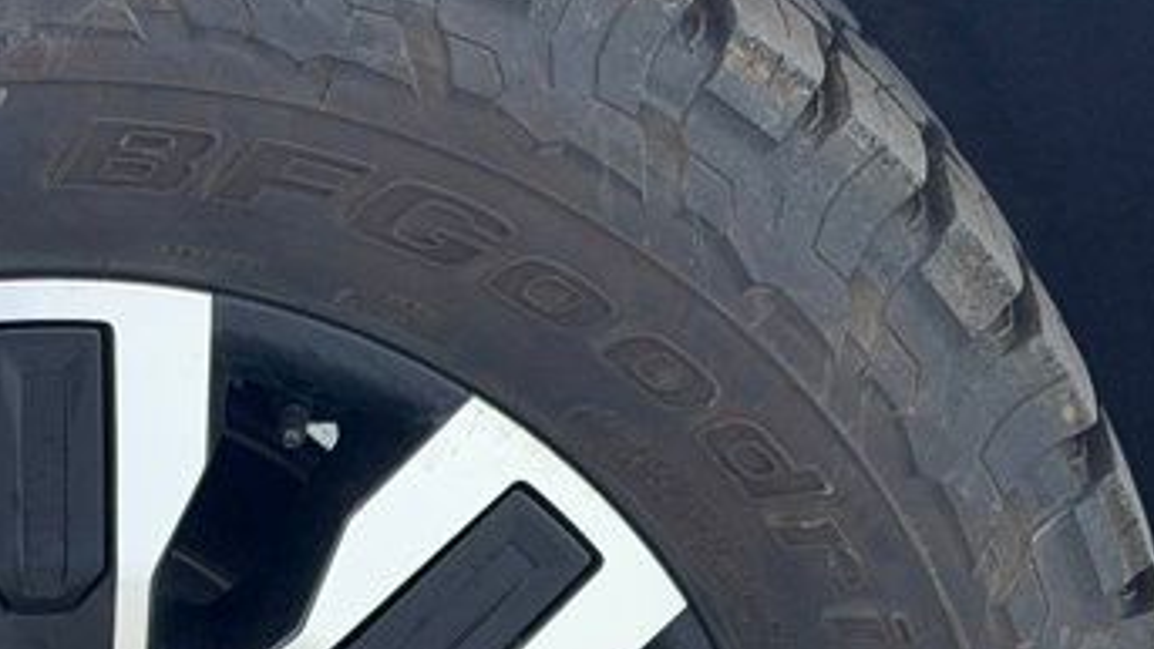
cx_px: -10
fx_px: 4774
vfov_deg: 7.7
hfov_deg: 13.6
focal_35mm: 156
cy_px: 837
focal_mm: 6.76
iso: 64
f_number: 1.78
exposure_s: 1/121
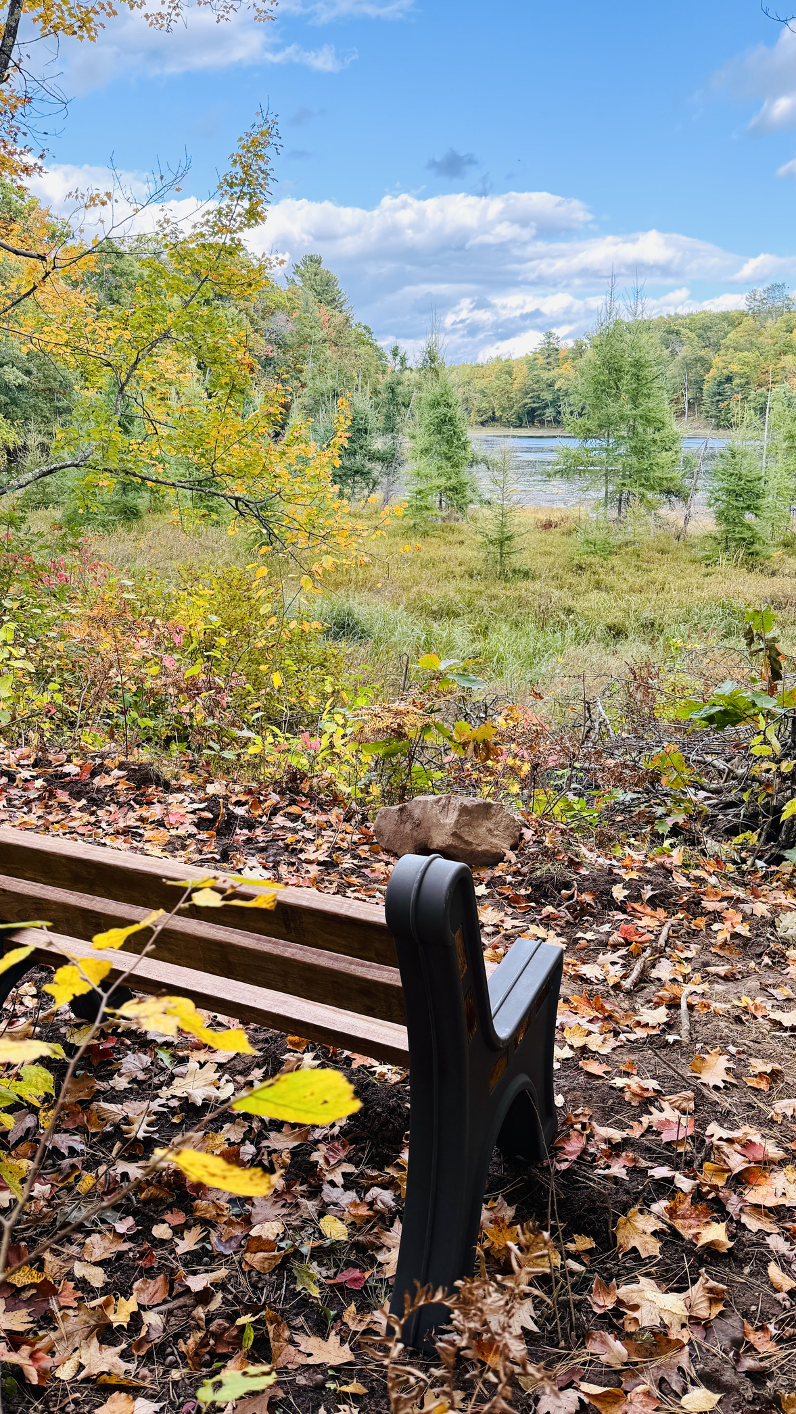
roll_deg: +1.3
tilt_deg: -16.2
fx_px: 1013
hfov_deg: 42.9
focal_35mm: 27
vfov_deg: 69.8
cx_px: 367
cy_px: 685
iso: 100
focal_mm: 6.76
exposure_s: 1/840
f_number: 1.78
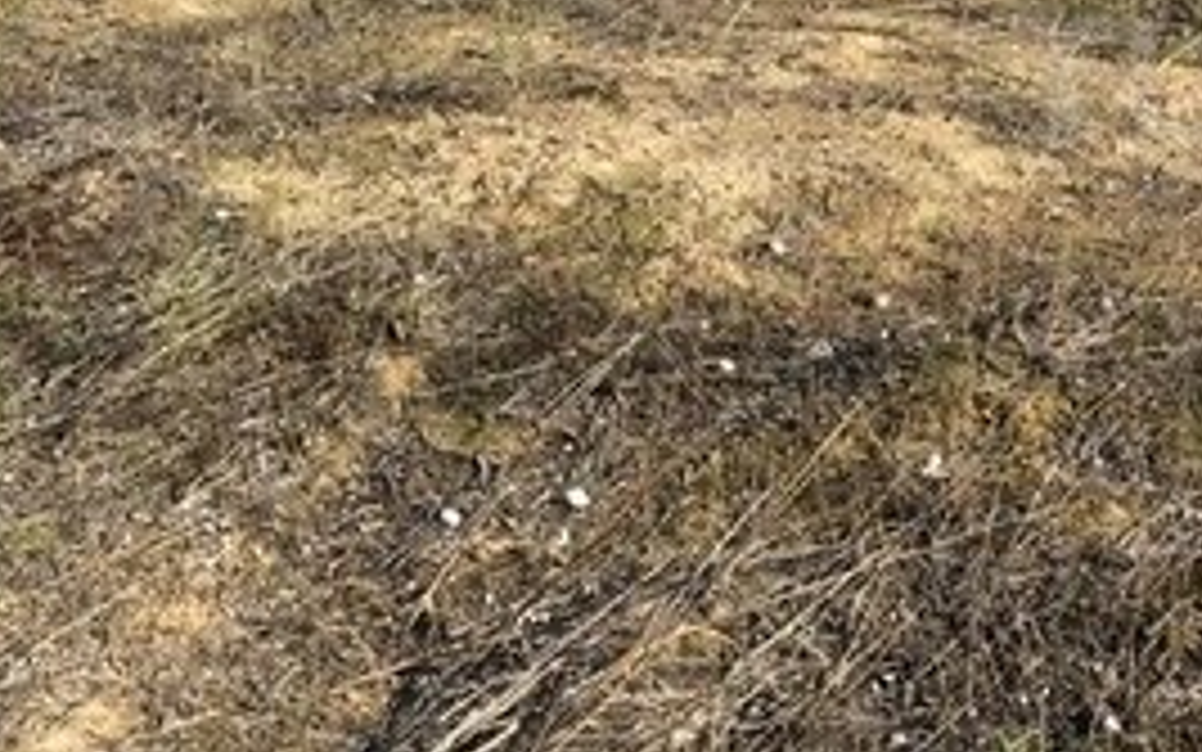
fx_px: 2490
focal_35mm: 76
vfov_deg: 16.9
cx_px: 1472
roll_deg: -6.6
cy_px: 83
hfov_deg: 24.4
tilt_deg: -23.1
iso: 25
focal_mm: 4.15
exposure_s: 1/1789
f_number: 2.2
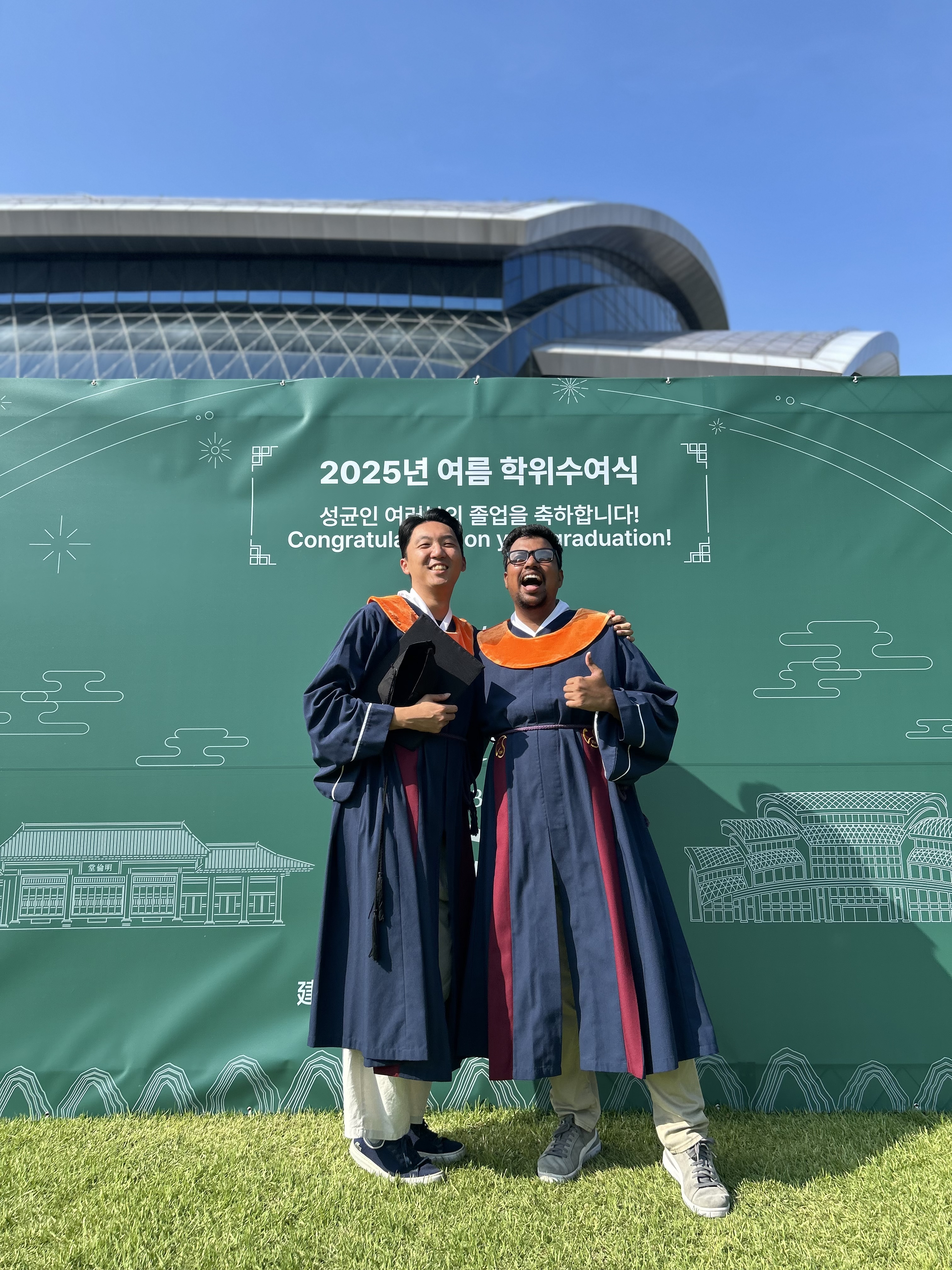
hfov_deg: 53.1
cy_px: 635
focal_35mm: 26
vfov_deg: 67.3
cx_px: 476
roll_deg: +0.5
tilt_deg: +10.4
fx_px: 953
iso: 50
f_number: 1.5
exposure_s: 1/2208
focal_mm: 5.7
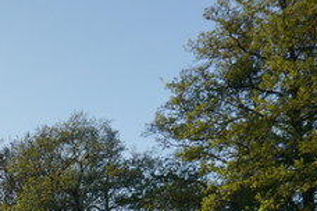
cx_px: -210
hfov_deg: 17.4
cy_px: 396
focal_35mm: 101
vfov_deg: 12.3
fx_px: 889
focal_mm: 16
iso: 100
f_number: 9
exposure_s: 1/160
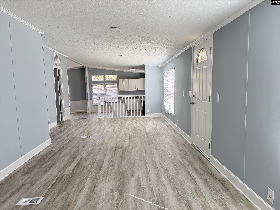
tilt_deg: -5.9
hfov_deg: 71.6
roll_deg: +2.1
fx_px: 194
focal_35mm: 24
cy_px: 105
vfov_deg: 56.8
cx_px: 140
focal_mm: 6.76
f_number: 1.78
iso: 200
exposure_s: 1/212
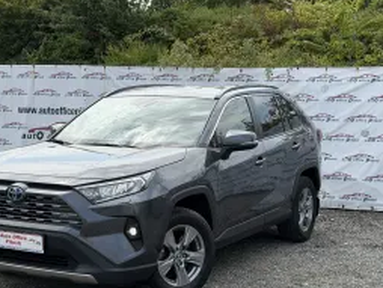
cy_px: 199
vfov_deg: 21.5
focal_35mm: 68
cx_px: 166
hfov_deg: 28.5
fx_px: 753
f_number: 1.78
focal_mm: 6.76
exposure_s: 1/2976
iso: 64
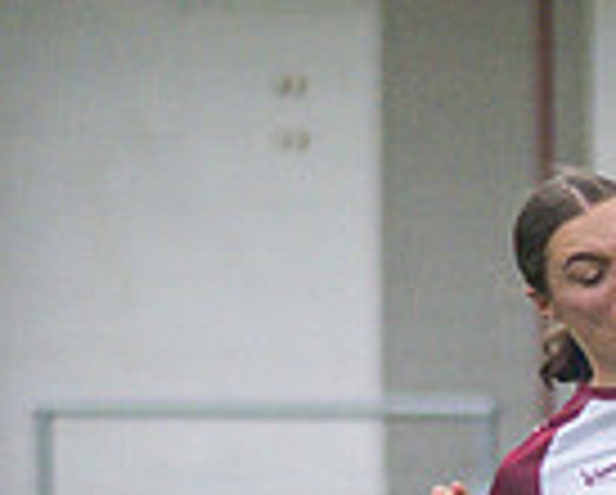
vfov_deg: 0.8
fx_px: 35766
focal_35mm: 1959
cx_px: 1180
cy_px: 1270
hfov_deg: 1.0
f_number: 4
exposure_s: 1/1250
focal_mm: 155
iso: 320
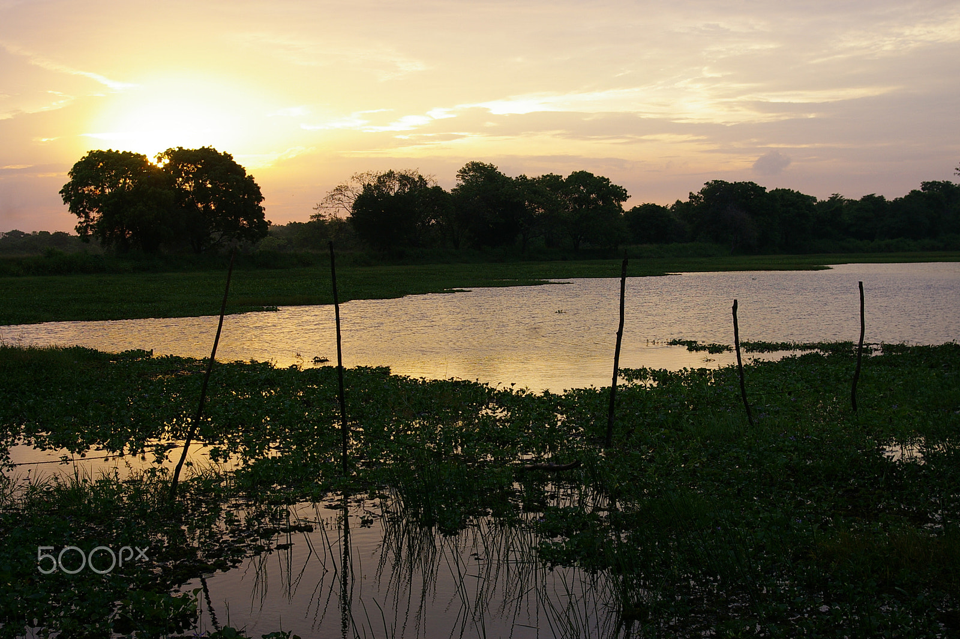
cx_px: 480
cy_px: 320
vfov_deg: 25.7
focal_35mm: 52
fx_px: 1399
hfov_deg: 37.9
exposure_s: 1/45
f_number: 6.7
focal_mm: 35
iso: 200
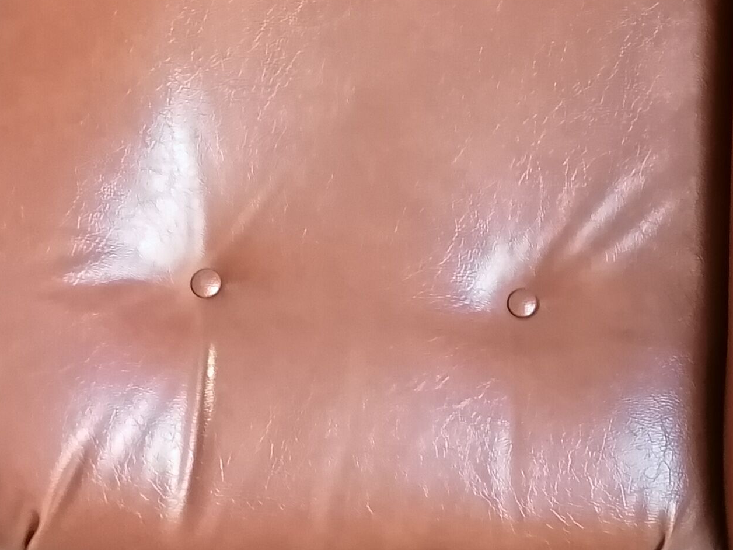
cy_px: -85
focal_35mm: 86
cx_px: 575
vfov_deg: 16.5
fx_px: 1821
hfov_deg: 22.5
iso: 500
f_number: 1.8
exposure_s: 1/20
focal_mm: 4.75
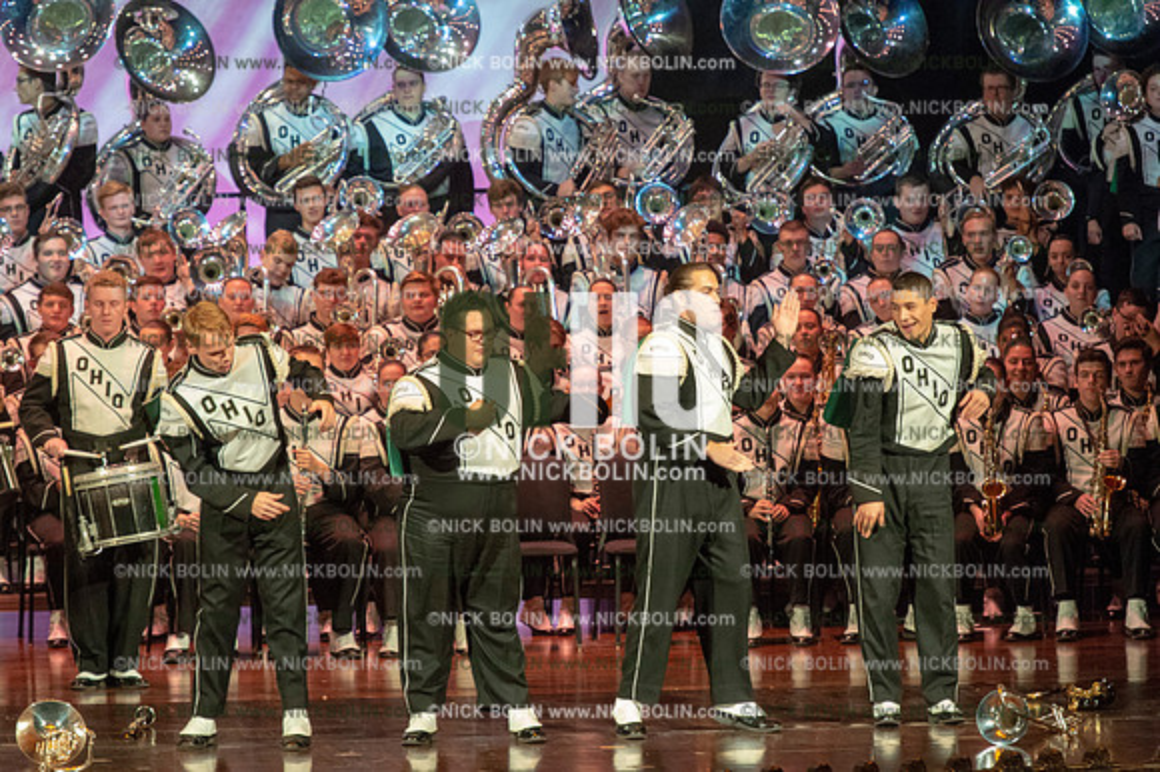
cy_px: 386
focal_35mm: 230
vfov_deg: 6.0
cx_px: 580
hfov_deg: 9.0
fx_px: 7407
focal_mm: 230
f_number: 5.6
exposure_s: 1/200
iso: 8000
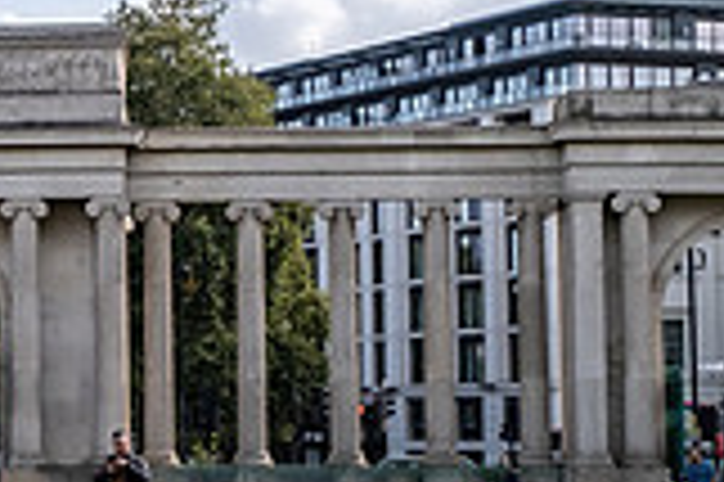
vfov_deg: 9.2
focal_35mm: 148
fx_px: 2973
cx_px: -76
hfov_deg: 13.6
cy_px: 178
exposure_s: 1/1100
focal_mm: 27.4
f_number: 5.6
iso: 320
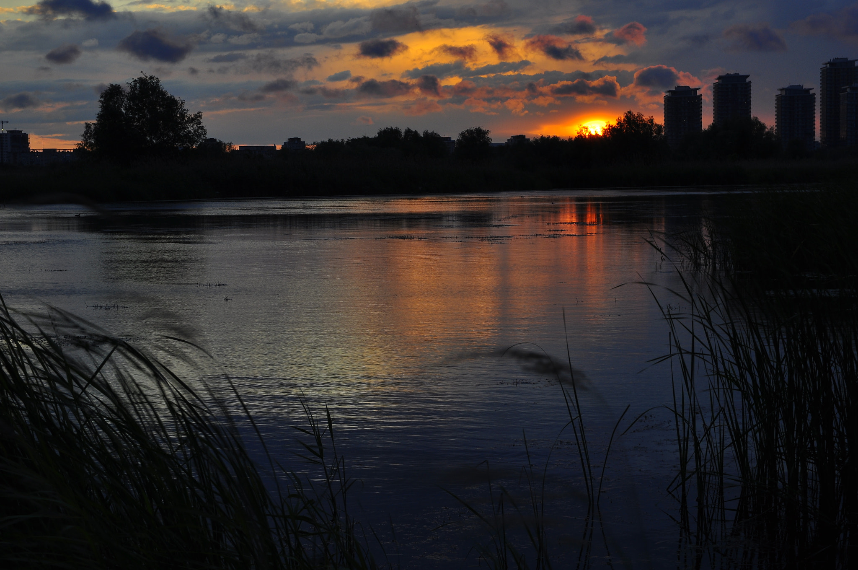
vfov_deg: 18.1
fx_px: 1785
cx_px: 429
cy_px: 285
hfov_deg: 27.0
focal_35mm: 75
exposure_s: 1/20
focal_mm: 50
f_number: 14
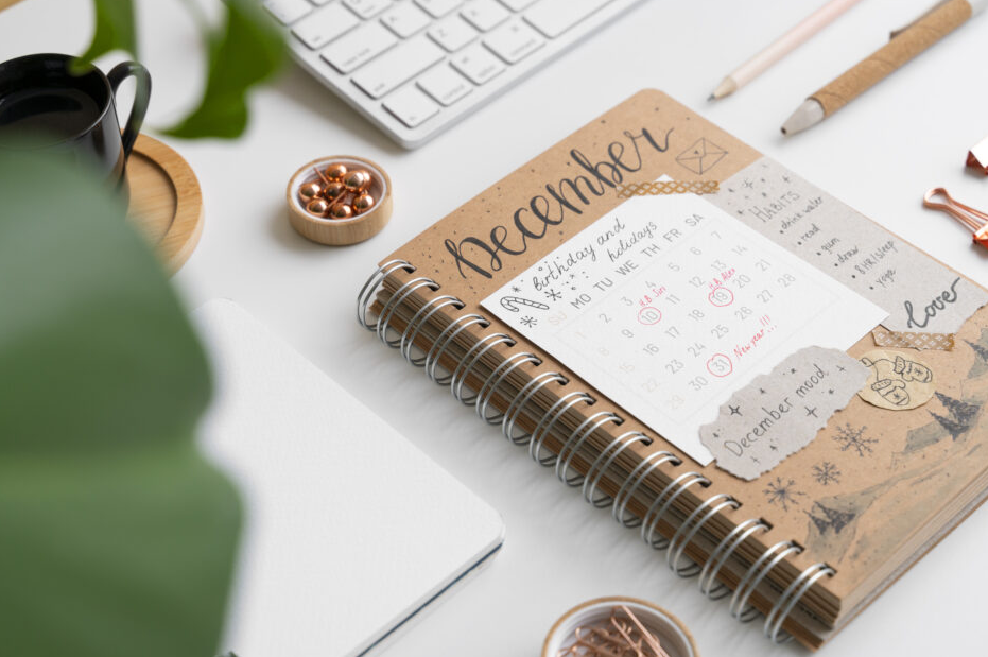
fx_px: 1810
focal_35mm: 66
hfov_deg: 30.5
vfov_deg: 20.6
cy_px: 345
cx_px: 456
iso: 400
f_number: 5.6
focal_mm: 60
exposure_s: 1/400
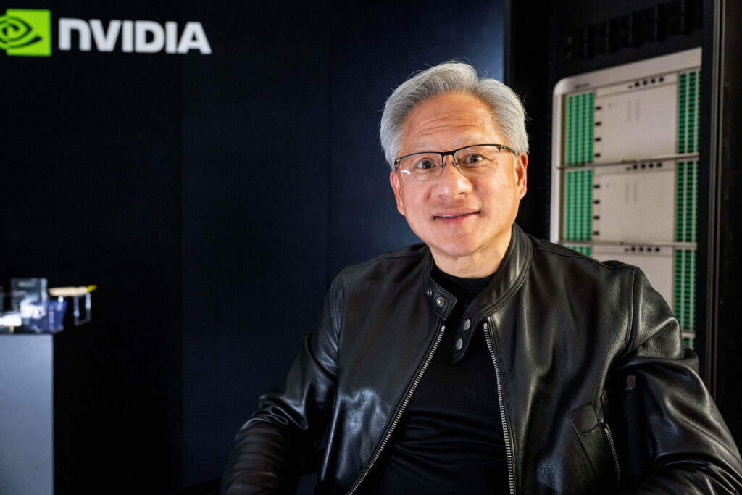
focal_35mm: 31
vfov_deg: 42.3
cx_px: 371
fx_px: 639
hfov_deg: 60.3
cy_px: 248
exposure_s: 1/60
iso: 2500
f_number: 3.2
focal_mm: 31
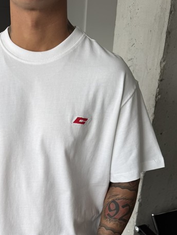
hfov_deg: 33.3
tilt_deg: -26.3
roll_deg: +0.2
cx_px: 35
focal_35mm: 42
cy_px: 195
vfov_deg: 42.3
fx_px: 286
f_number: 1.78
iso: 80
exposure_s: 1/376
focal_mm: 6.76
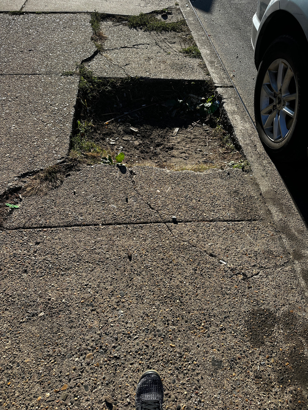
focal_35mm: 24
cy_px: 205
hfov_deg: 56.8
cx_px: 154
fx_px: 285
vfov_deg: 71.6
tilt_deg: -57.0
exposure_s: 1/2882
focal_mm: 6.86
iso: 80
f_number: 1.78
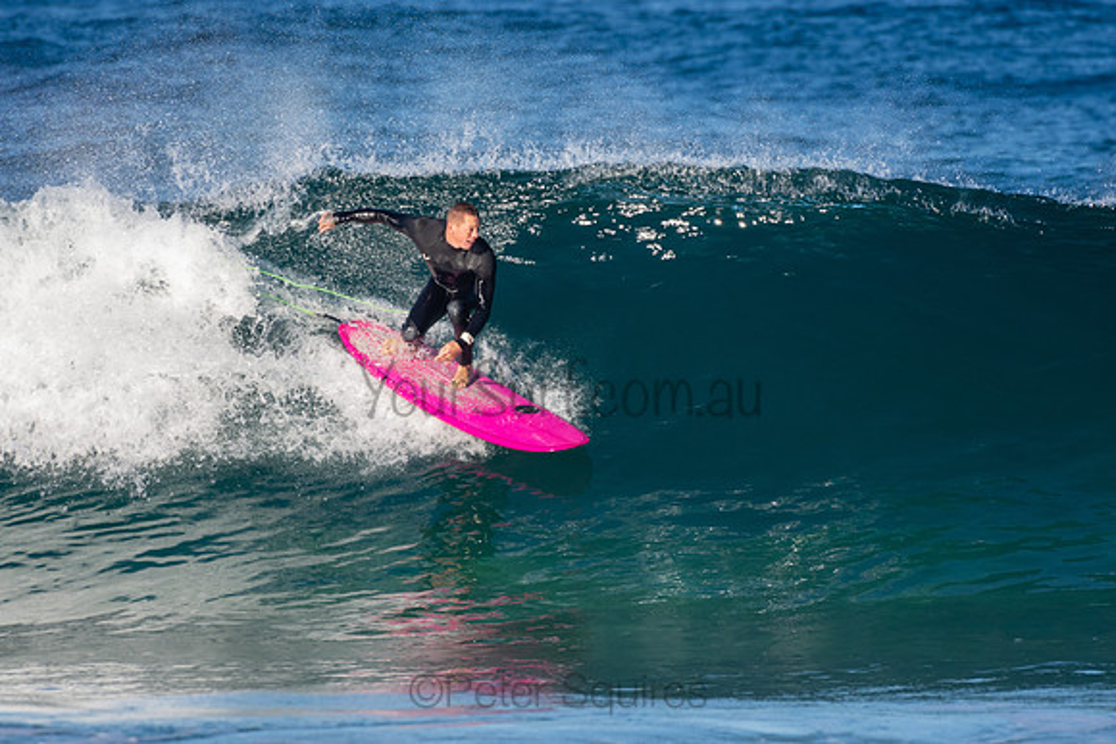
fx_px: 23254
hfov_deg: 2.7
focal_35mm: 750
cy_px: 372
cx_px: 558
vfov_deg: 1.8
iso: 500
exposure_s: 1/1250
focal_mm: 500
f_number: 5.6
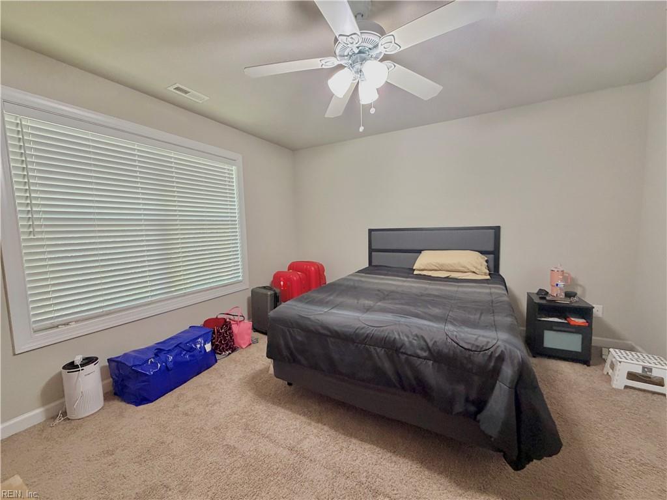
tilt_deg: -4.7
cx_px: 334
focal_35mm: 14
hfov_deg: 102.1
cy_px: 250
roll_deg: +1.8
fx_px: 270
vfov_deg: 85.7
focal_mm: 2.22
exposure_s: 1/60
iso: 400
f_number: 2.2
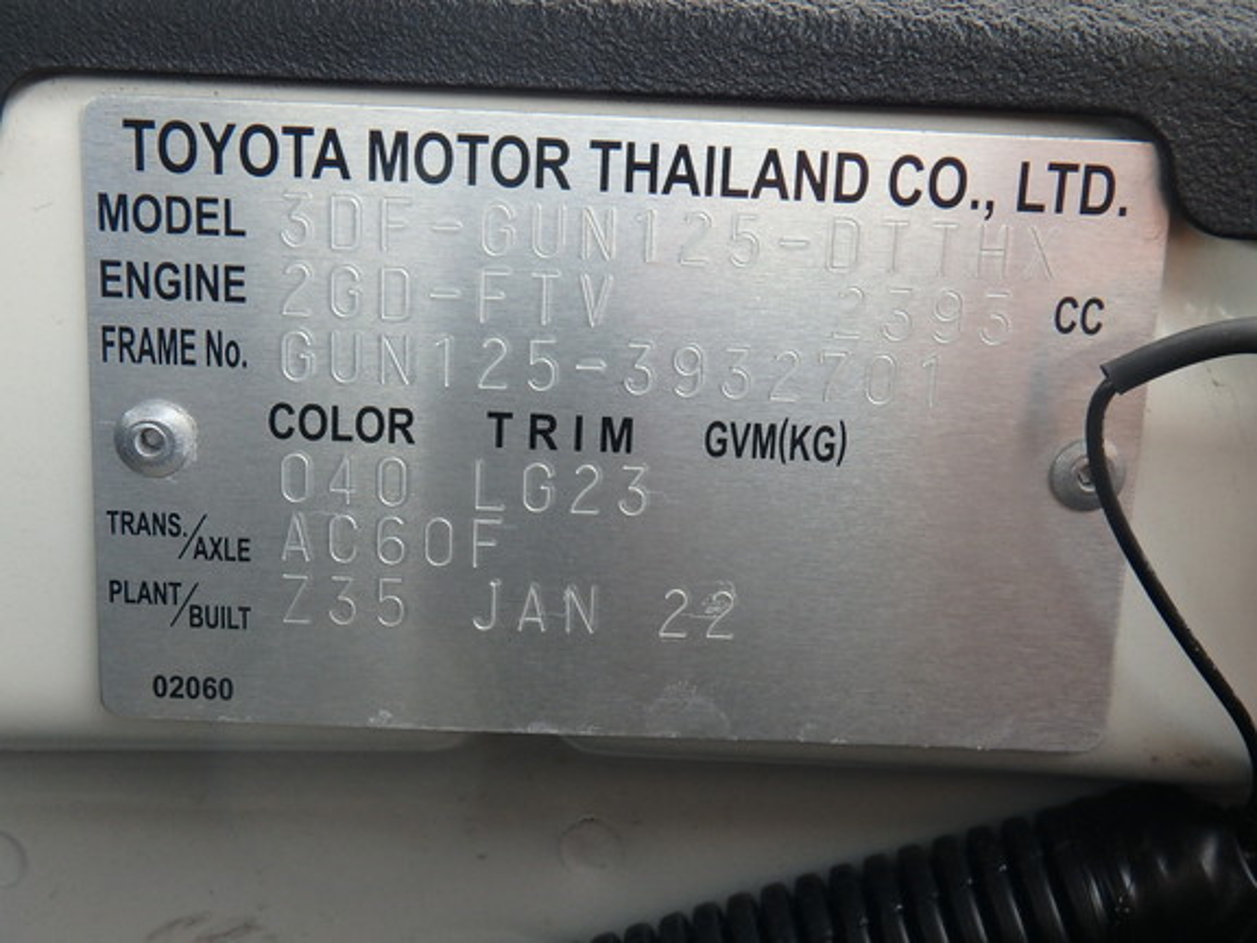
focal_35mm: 42
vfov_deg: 34.3
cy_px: 472
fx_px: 1525
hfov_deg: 44.8
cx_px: 628
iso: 200
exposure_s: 1/80
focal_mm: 7.5
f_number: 5.2
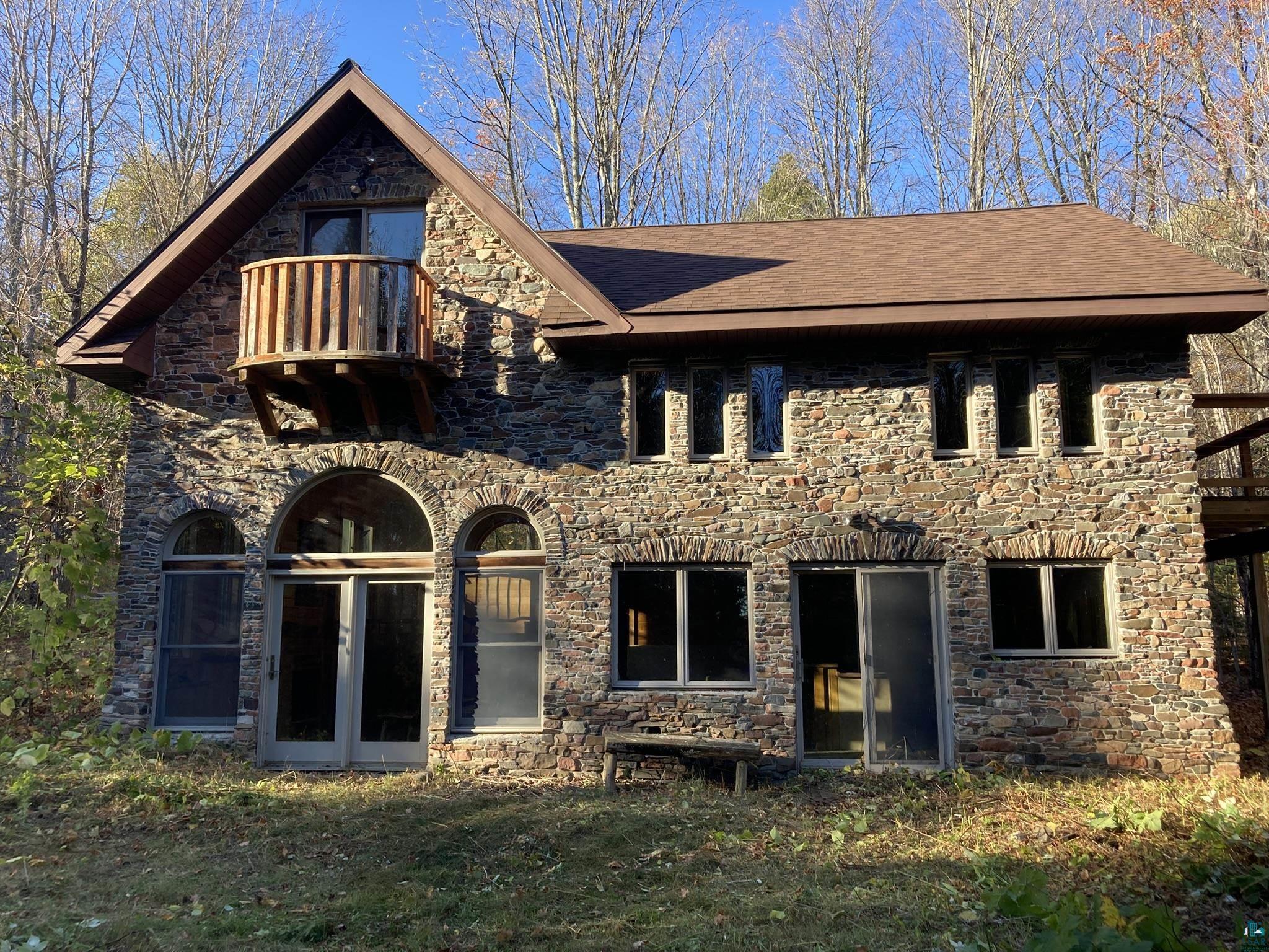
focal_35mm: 28
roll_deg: +0.1
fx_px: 1026
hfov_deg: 63.4
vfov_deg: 49.7
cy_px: 476
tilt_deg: +10.4
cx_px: 634
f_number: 1.8
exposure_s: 1/369
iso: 20
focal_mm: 3.99
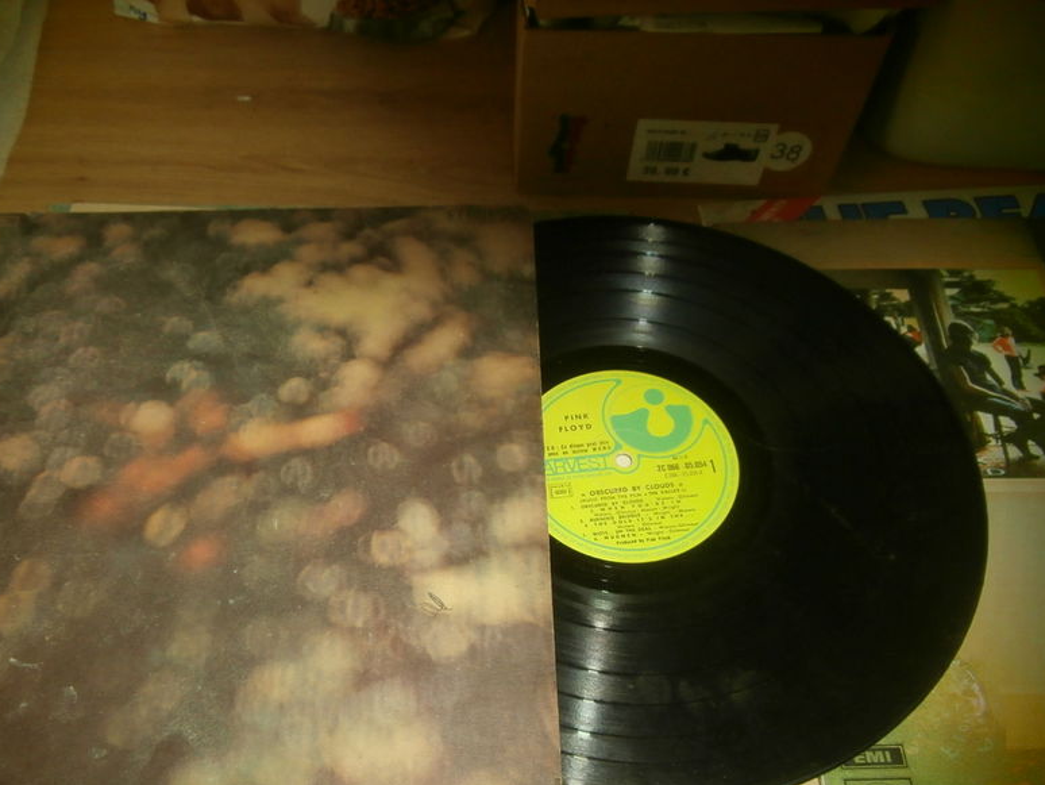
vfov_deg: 45.2
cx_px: 437
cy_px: 474
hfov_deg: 58.0
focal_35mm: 31
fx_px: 936
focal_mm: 4.2
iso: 200
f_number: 3
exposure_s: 1/30
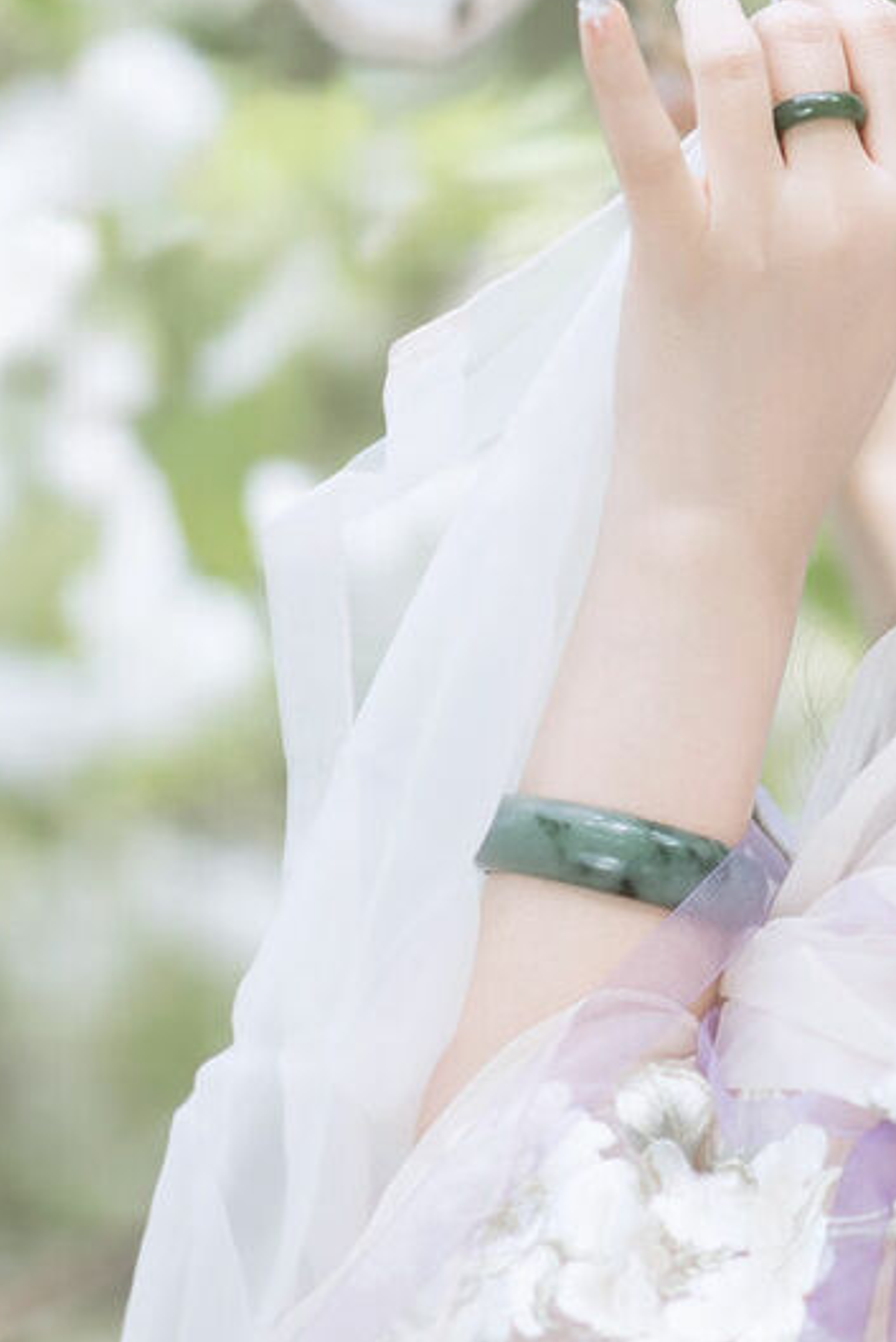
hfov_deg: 5.4
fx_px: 9438
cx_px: 1282
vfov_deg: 8.1
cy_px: 219
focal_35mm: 253
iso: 100
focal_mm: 85
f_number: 1.8
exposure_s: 1/640
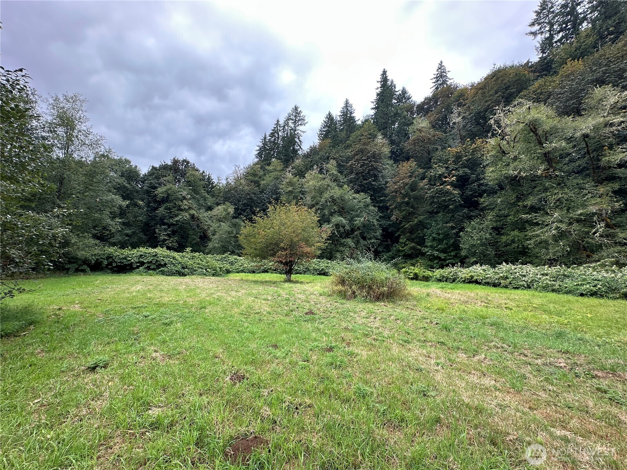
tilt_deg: +7.4
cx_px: 314
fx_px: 254
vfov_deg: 85.7
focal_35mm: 14
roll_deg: -2.5
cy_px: 235
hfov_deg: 102.1
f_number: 2.2
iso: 40
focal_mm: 2.22
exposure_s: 1/194
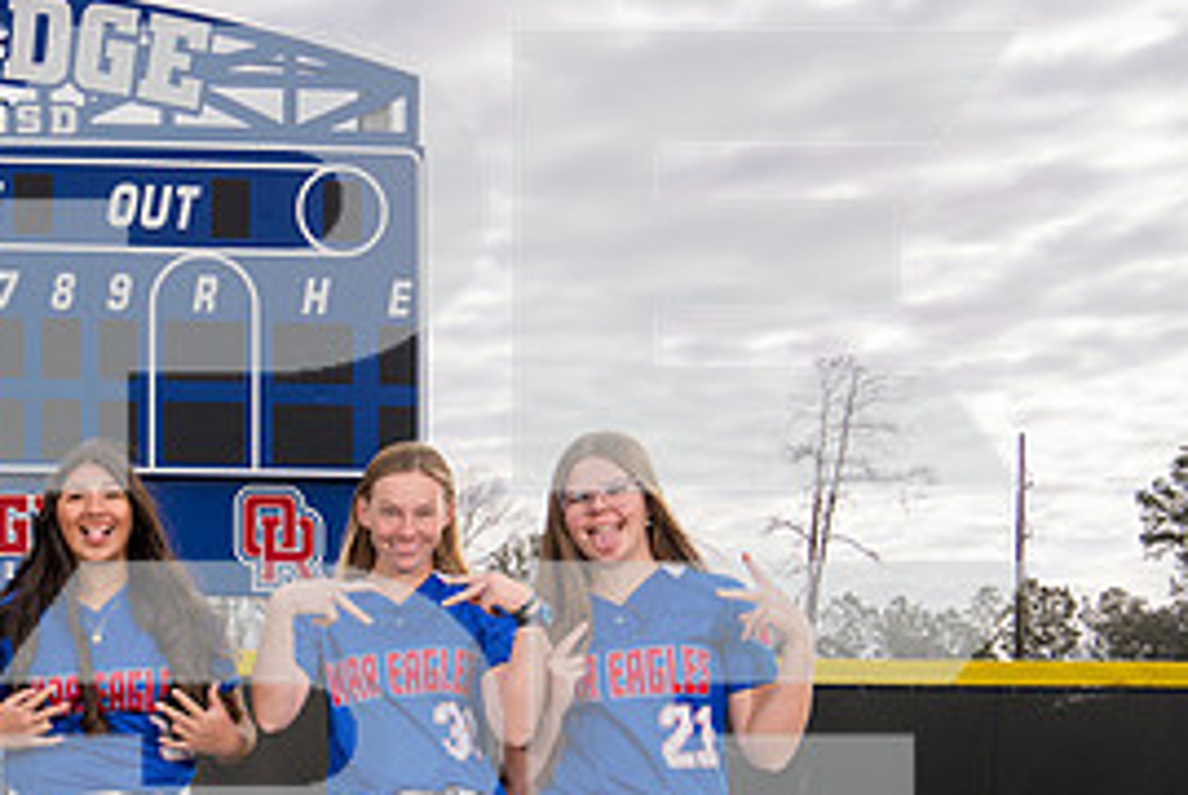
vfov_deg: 23.2
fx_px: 1850
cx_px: -88
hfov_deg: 31.9
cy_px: 797
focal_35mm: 56
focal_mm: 26
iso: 320
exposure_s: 1/250
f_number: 11
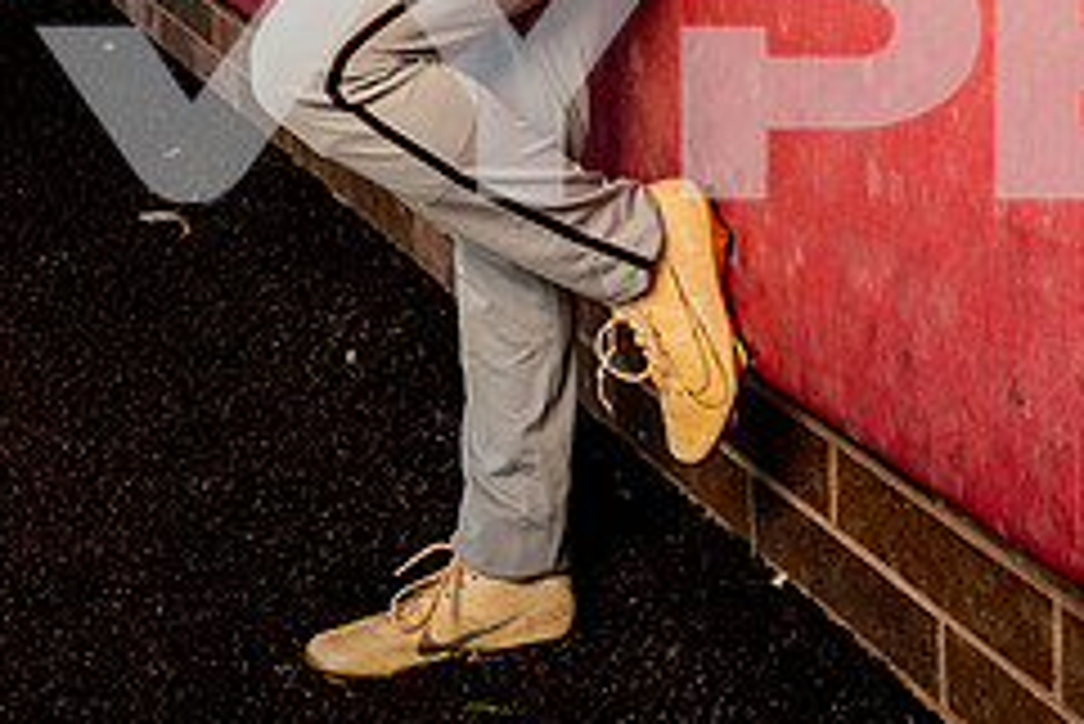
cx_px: 639
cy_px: -252
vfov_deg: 17.8
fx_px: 2139
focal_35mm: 71
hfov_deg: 28.4
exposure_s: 1/250
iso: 400
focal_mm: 38
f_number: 10
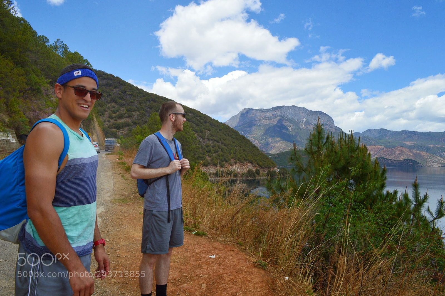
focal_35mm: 27
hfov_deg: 67.4
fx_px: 333
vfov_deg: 47.9
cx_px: 222
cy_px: 148
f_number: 11
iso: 400
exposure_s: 1/400
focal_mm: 18
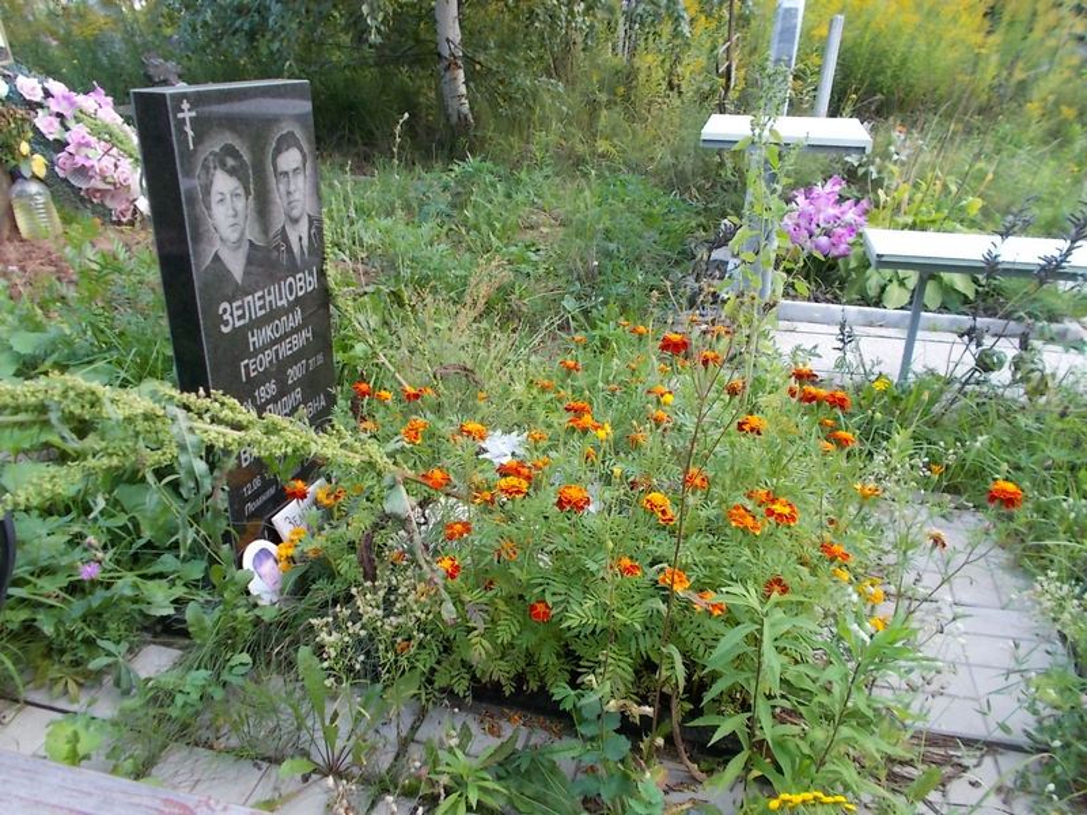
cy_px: 408
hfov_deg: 67.3
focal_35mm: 26
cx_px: 544
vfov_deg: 53.1
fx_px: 816
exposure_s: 1/25
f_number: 3.2
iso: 100
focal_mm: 4.6
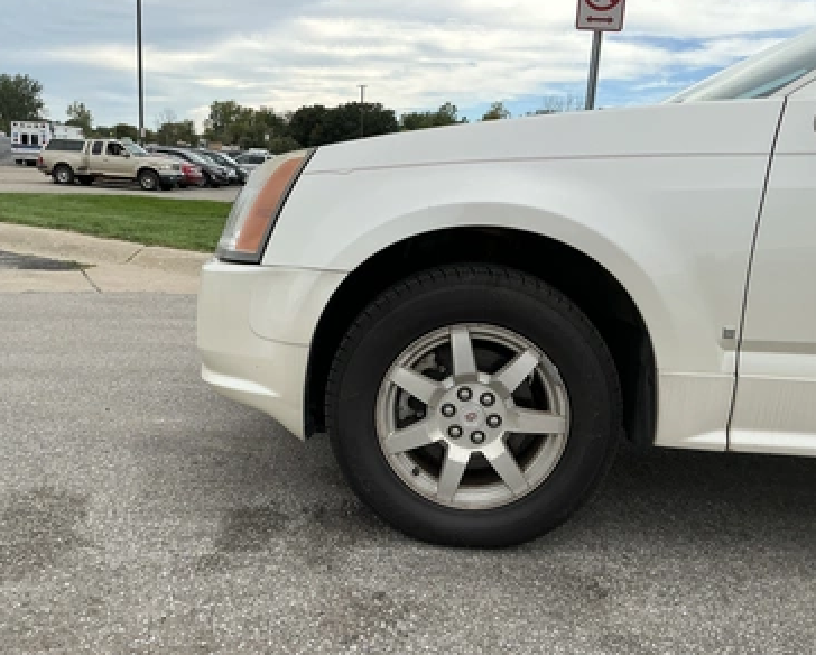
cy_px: 325
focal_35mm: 30
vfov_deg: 48.6
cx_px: 392
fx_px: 725
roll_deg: -1.8
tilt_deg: -9.9
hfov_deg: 58.7
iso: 25
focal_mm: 3
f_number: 1.8
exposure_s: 1/1121
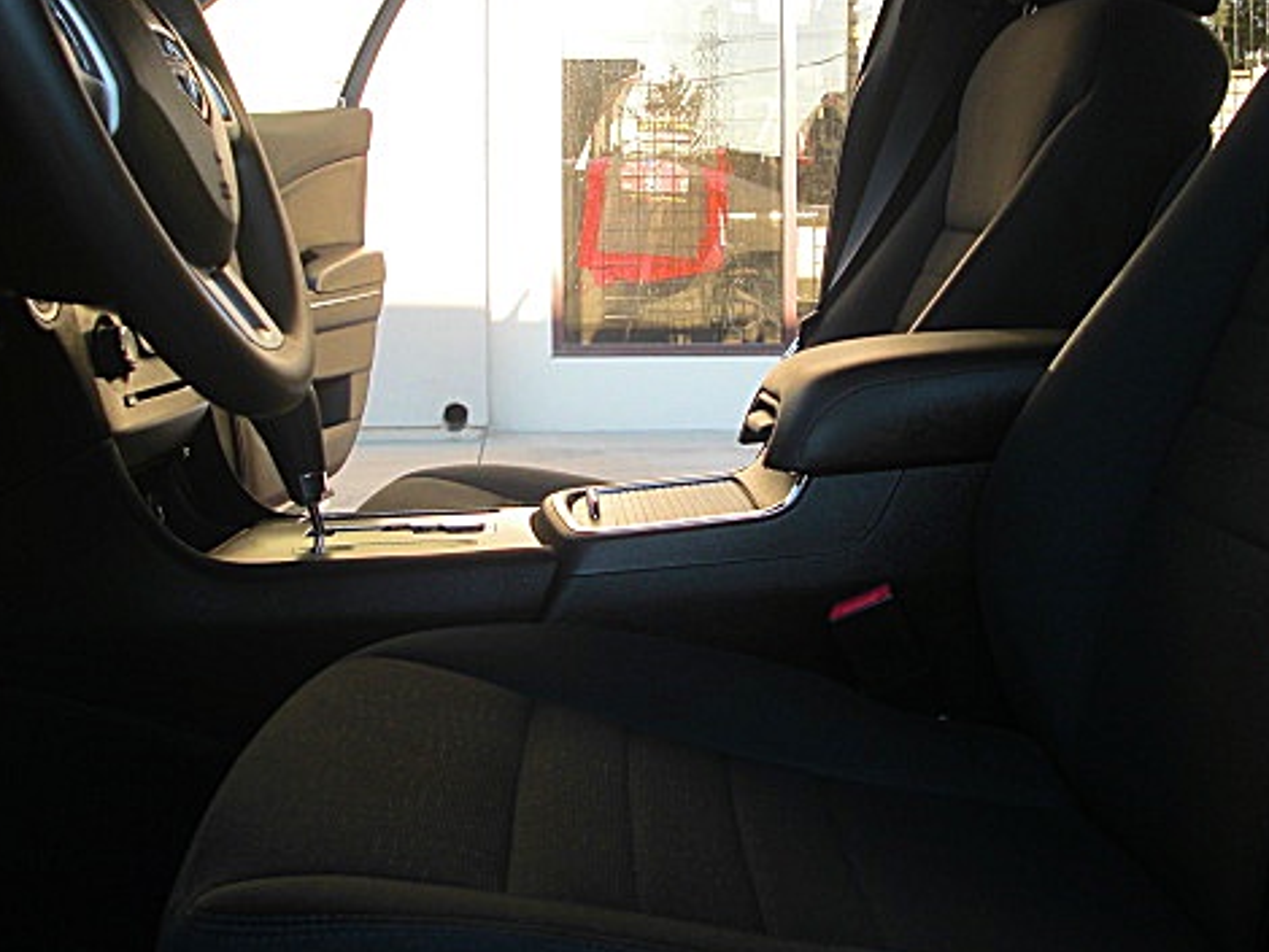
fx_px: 1797
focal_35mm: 49
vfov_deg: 29.5
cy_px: 332
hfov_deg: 38.9
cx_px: 648
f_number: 2.8
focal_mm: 6.3
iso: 50
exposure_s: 1/160
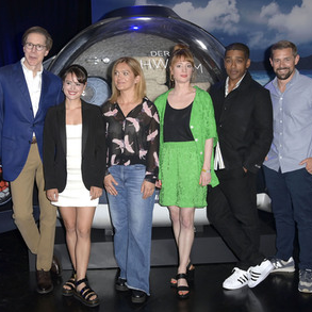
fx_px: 479
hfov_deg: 36.0
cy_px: 159
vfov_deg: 36.1
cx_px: 141
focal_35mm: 47
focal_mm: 36
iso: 1000
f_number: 5.6
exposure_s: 1/200
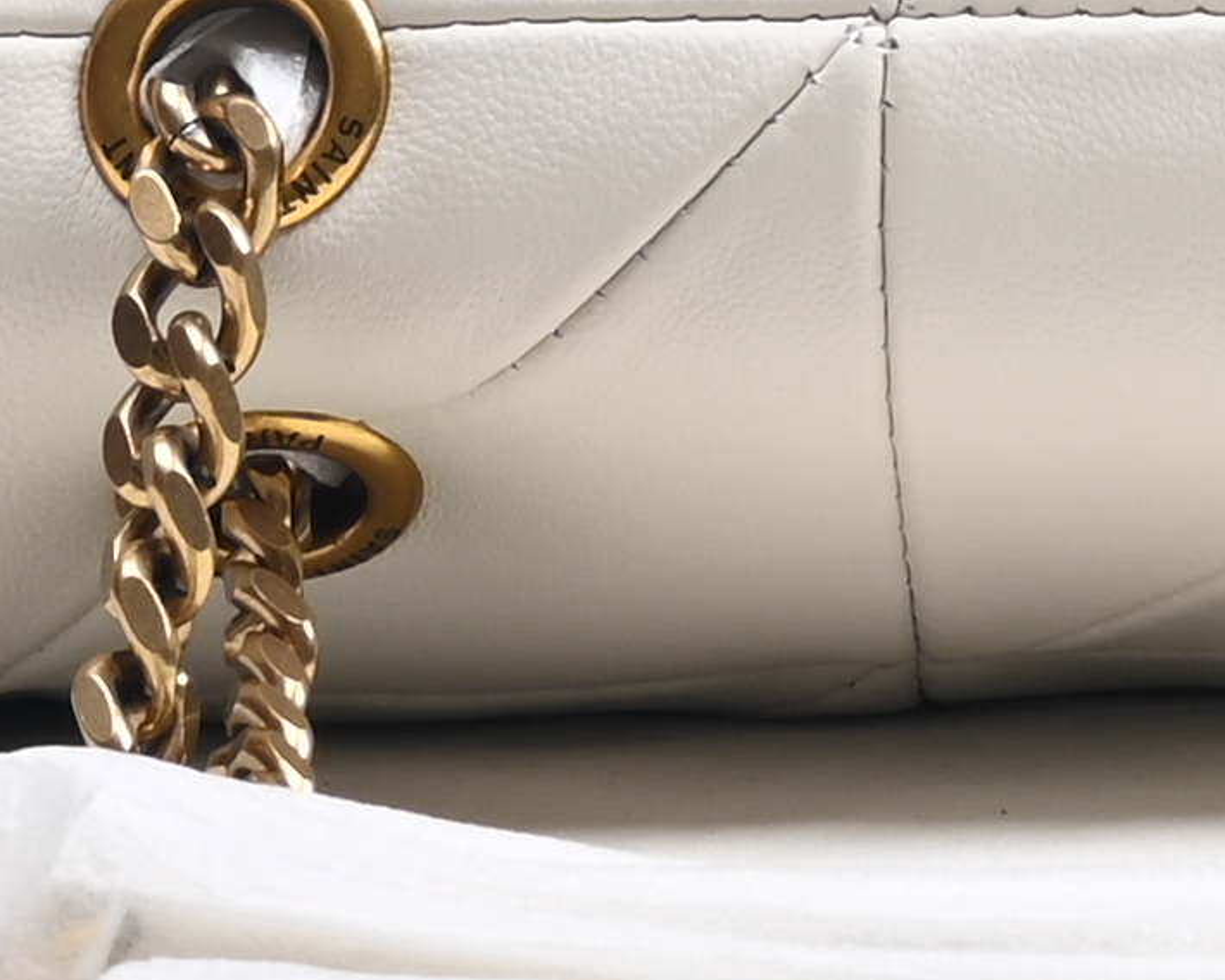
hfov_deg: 5.9
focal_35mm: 318
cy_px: -1686
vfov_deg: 4.7
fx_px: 11529
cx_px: 2498
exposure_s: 1/2
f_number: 16
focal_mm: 40
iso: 100
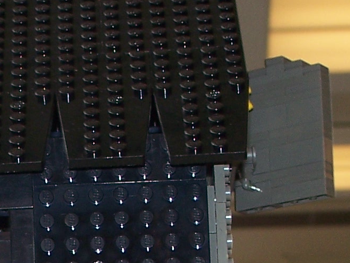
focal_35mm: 212
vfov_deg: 6.8
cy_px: 498
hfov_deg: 9.2
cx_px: -122
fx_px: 2144
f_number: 3.2
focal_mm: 9.1
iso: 80
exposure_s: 1/80
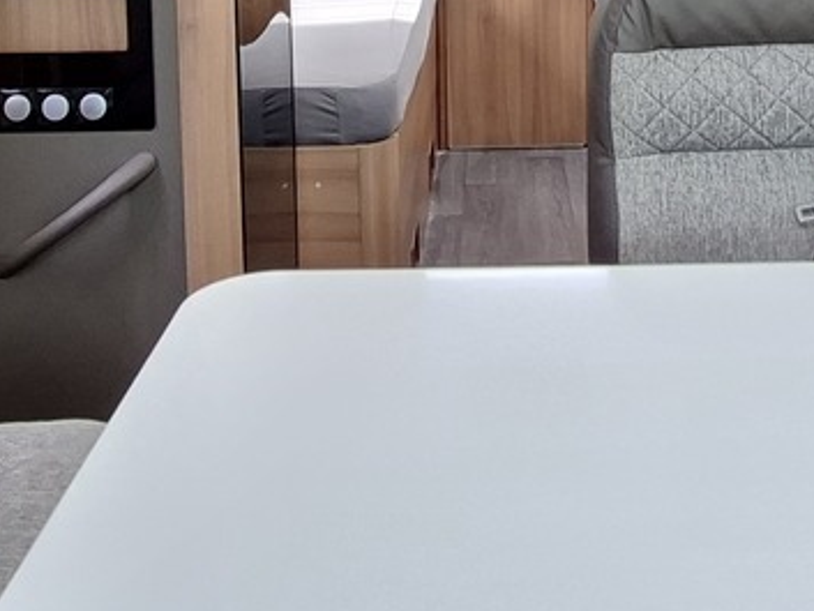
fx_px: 1247
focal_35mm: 53
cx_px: 514
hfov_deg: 35.9
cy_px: -145
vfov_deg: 24.6
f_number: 2.2
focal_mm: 1.74
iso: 200
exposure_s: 1/40
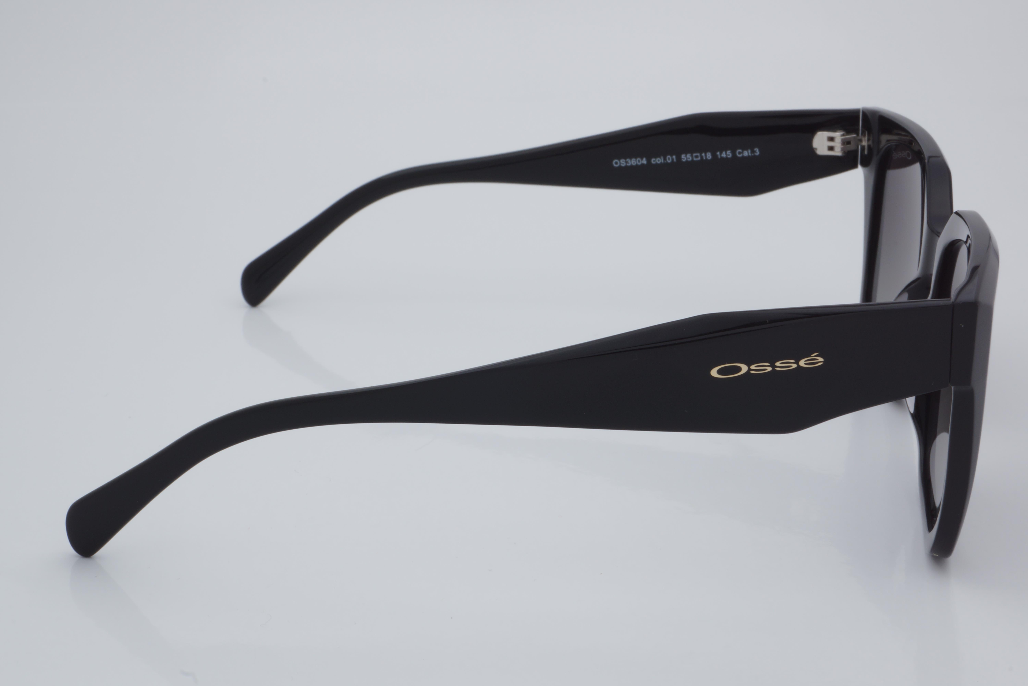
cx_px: 514
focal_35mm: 68
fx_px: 1927
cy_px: 343
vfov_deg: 20.2
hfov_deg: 29.9
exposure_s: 1/4
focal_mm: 45
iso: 100
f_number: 32
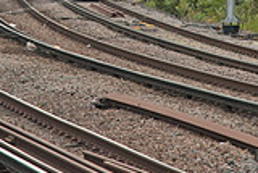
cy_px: -131
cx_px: -34
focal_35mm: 381
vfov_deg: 3.6
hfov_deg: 5.4
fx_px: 2733
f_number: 5
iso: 200
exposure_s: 1/400
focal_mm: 70
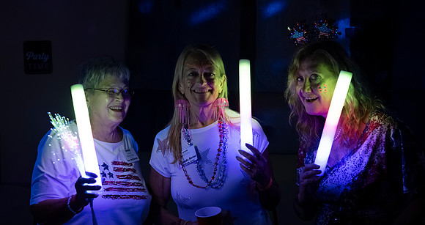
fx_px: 572
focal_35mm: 51
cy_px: 115
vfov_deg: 22.2
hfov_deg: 40.7
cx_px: 196
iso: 8000
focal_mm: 36
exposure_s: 1/100
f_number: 3.2
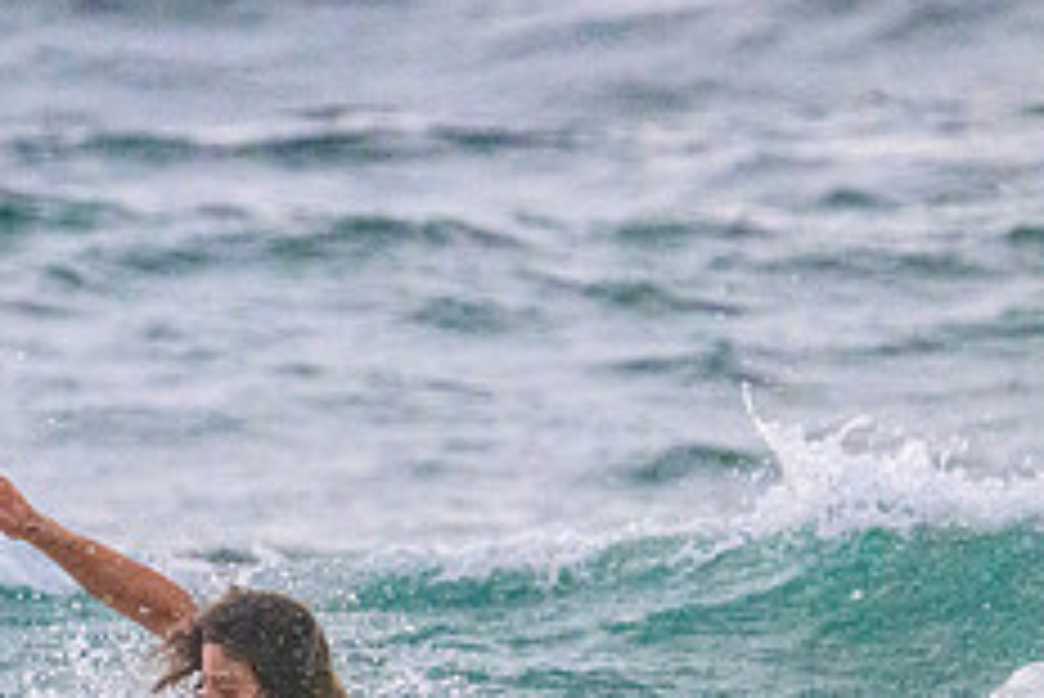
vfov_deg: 0.8
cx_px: -35
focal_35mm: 1829
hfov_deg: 1.1
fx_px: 53072
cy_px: 659
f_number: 11
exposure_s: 1/2000
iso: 12800
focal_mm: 600
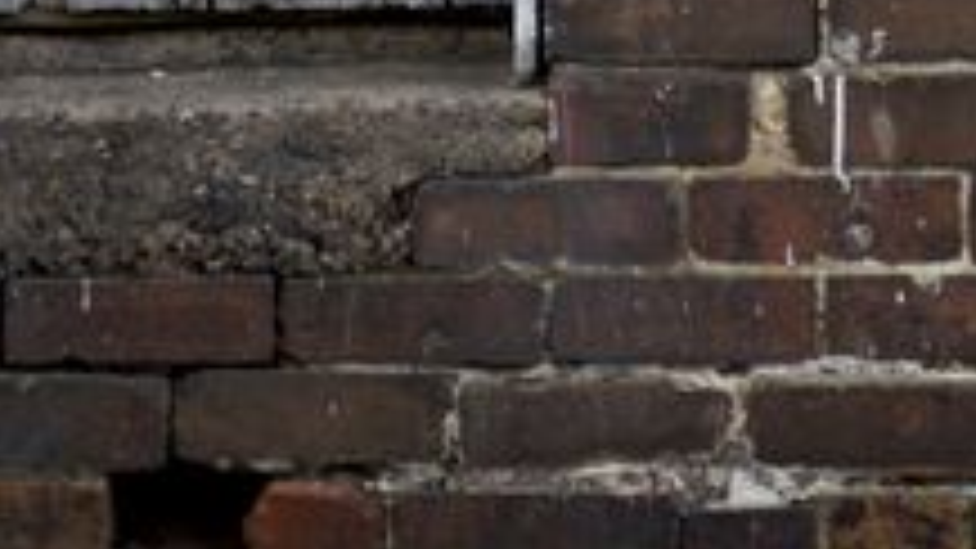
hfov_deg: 9.7
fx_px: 5770
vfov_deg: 5.3
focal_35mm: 223
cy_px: -598
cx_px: 472
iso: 200
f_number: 3.5
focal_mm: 90
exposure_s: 1/250
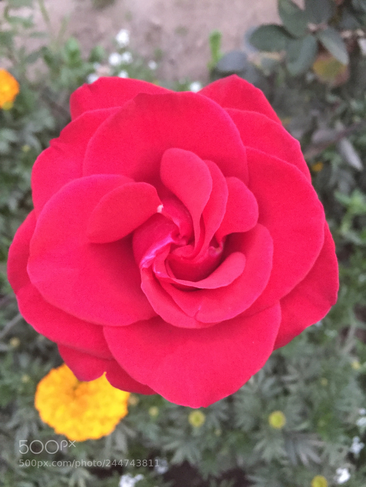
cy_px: 244
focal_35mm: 29
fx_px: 409
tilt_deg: -58.4
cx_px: 183
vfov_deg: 61.7
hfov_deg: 48.2
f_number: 2.2
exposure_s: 1/17
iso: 400
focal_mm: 4.15
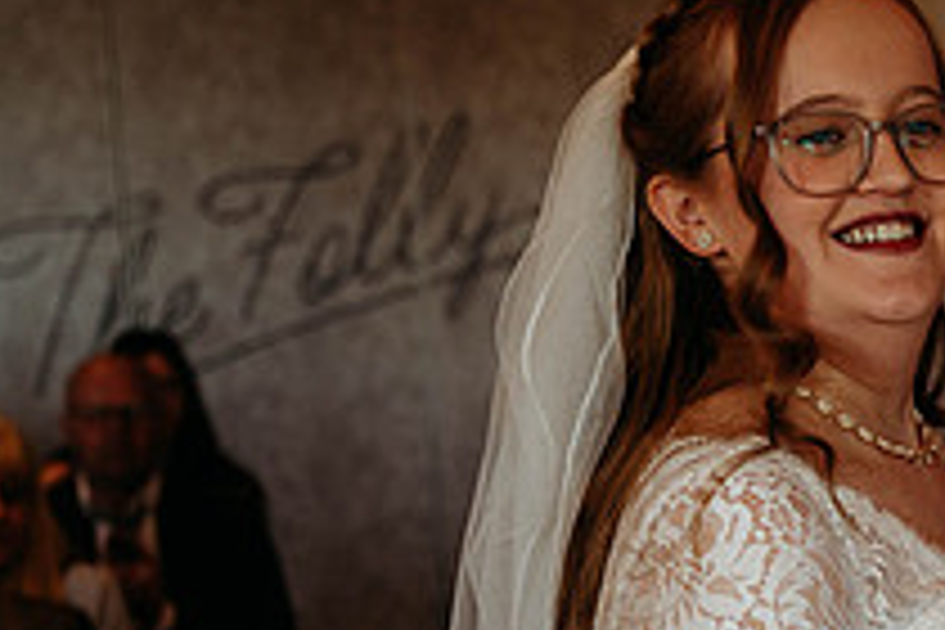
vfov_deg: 10.5
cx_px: 1256
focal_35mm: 130
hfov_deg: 15.0
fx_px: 3412
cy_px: 594
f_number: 3.5
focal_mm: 47
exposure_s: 1/200
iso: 500
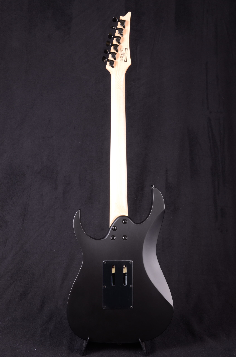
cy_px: 178
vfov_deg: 46.5
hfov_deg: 31.8
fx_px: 415
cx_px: 118
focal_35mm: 42
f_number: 10
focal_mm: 28
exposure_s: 1/200
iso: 200
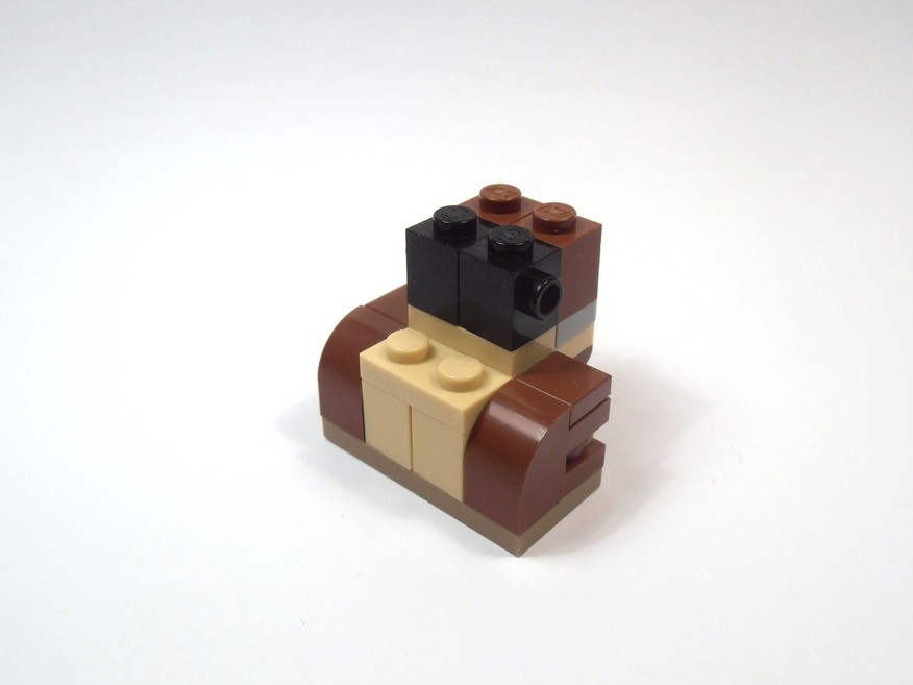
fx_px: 1002
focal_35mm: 38
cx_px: 461
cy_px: 349
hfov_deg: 49.0
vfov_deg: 37.7
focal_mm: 6.61
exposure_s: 1/100
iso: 80
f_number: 3.9
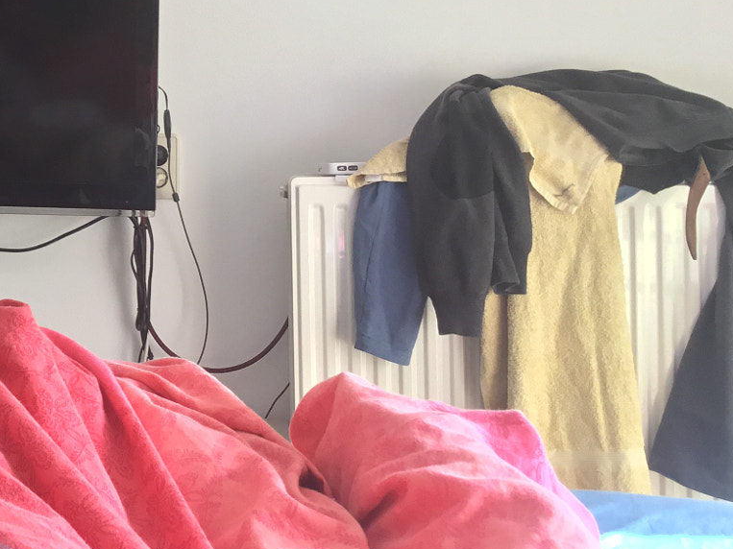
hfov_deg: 28.2
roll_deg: -0.6
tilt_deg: +2.0
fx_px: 1376
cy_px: 117
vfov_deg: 22.3
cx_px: 15
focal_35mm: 65
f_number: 2.4
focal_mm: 3.3
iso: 32
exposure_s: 1/33
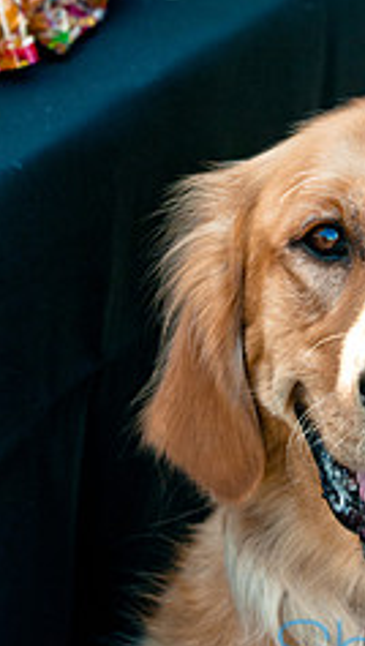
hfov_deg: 5.1
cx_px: 298
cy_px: 177
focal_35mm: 238
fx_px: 4079
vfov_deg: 9.0
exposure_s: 1/320
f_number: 5.6
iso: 400
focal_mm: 80
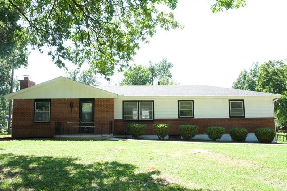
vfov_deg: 42.3
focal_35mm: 31
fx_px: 247
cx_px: 144
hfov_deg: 60.3
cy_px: 87
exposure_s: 1/60
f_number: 22
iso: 1250
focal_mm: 24
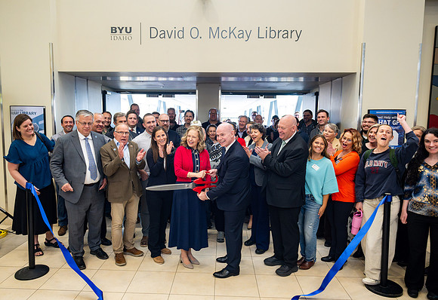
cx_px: 213
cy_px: 150
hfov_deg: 70.8
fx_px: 308
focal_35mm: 25
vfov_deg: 52.0
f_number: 4
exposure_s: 1/320
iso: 4000
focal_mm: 24
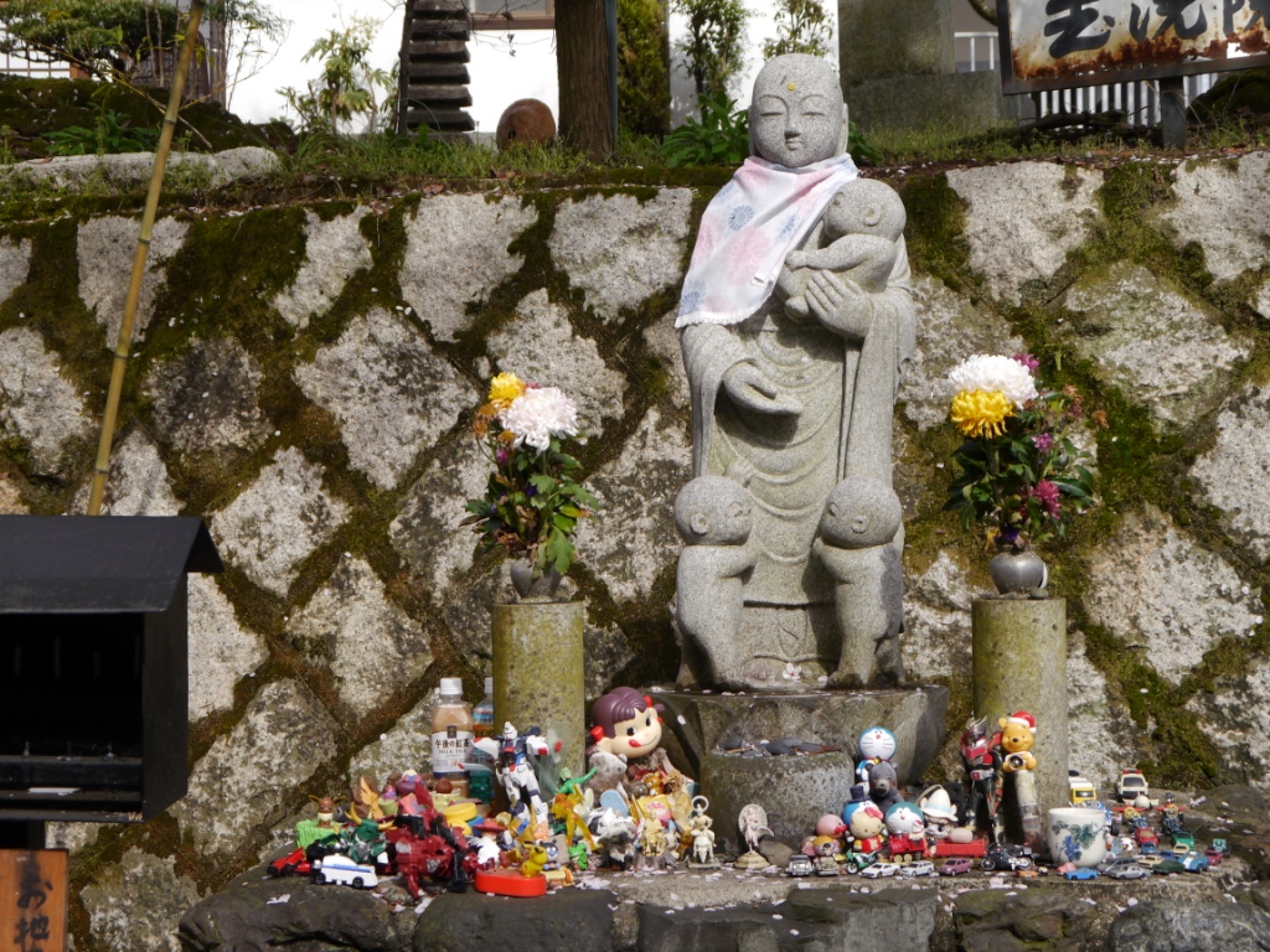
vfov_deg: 22.3
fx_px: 2421
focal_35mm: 66
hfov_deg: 29.4
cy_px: 476
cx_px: 635
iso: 160
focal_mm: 33
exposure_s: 1/200
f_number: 7.1
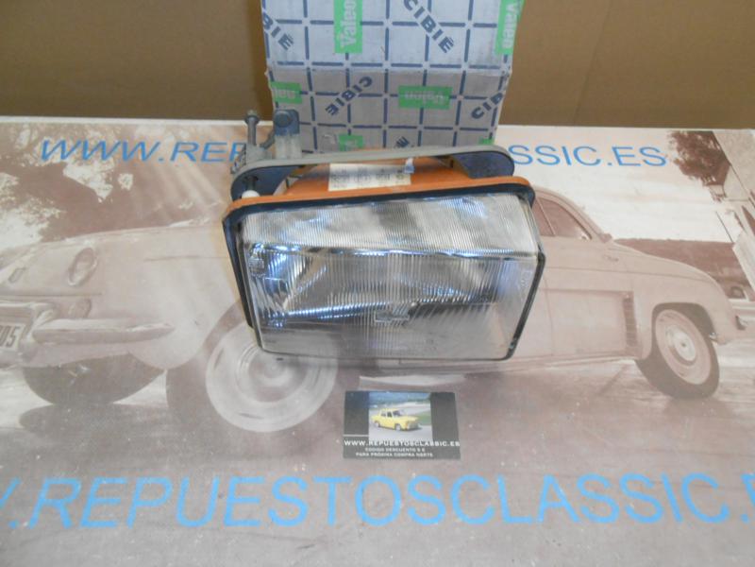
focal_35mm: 26
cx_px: 378
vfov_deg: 53.1
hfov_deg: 67.3
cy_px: 284
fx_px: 567
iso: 400
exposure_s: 1/30
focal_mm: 4.6
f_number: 3.5
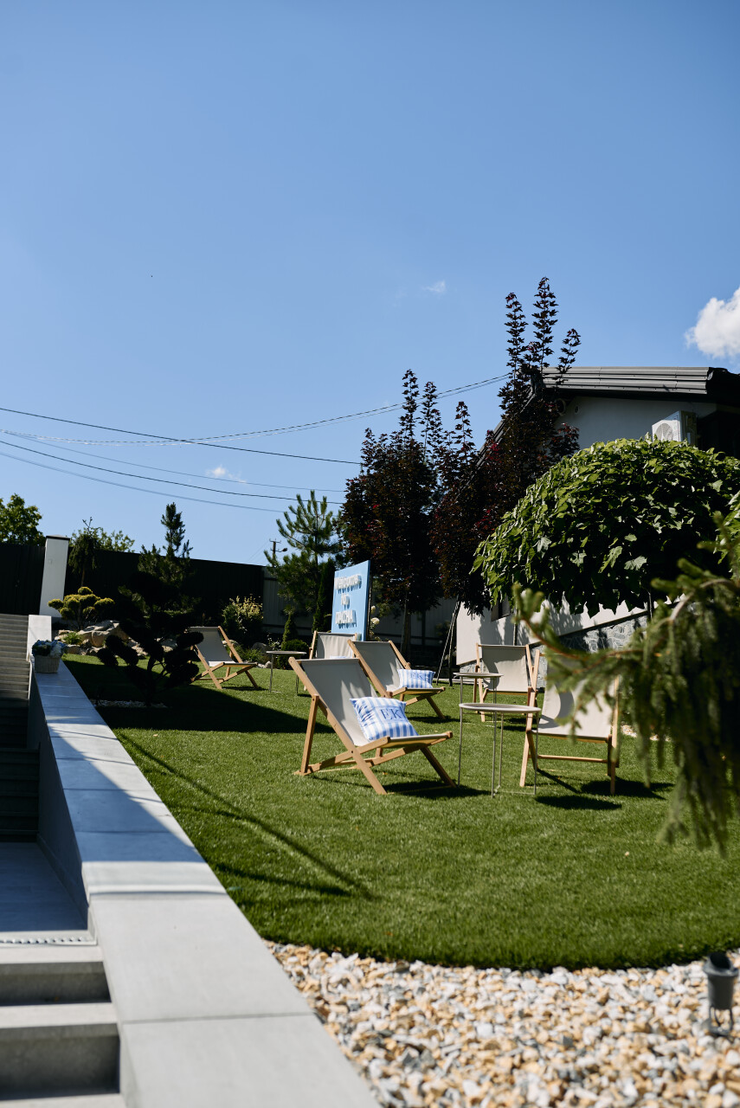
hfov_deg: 37.9
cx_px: 370
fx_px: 1078
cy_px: 554
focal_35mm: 35
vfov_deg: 54.4
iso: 100
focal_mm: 35
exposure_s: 1/1250
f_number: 3.5
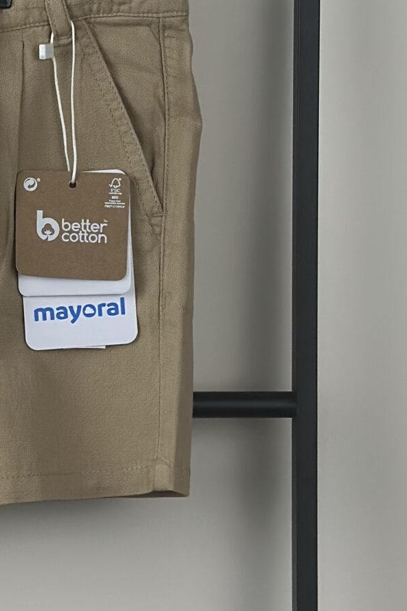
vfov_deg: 14.3
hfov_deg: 9.4
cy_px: 286
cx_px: -101
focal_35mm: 144
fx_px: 2442
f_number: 1.78
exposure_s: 1/446
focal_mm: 6.86
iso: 80
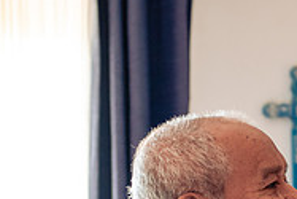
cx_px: 287
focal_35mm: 223
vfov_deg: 6.1
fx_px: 1841
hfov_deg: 9.2
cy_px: 271
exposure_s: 1/160
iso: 800
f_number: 3.5
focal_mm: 70
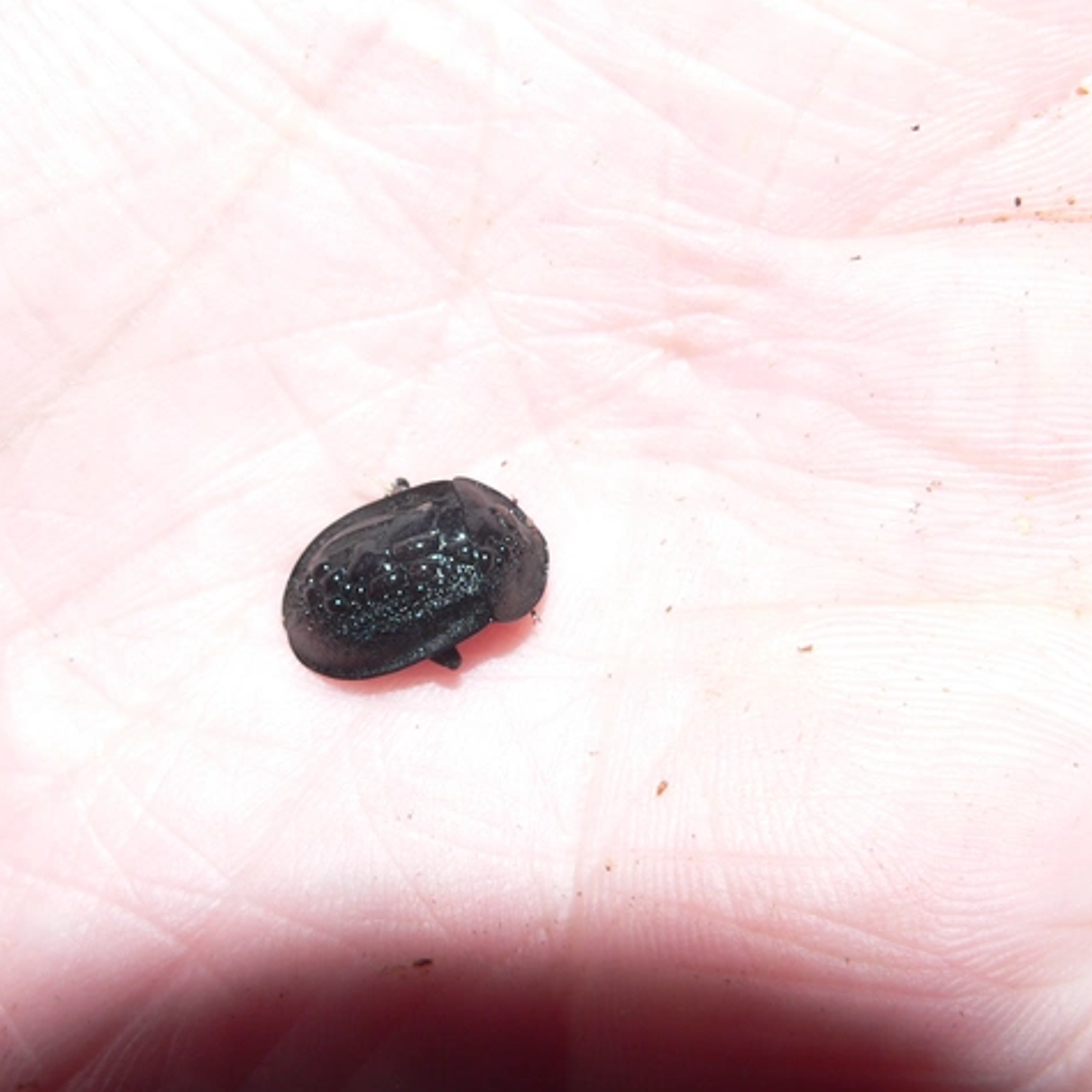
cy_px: 545
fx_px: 3105
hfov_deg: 19.9
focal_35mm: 87
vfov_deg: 19.9
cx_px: 391
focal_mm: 12.1
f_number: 4
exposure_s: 1/60
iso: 100
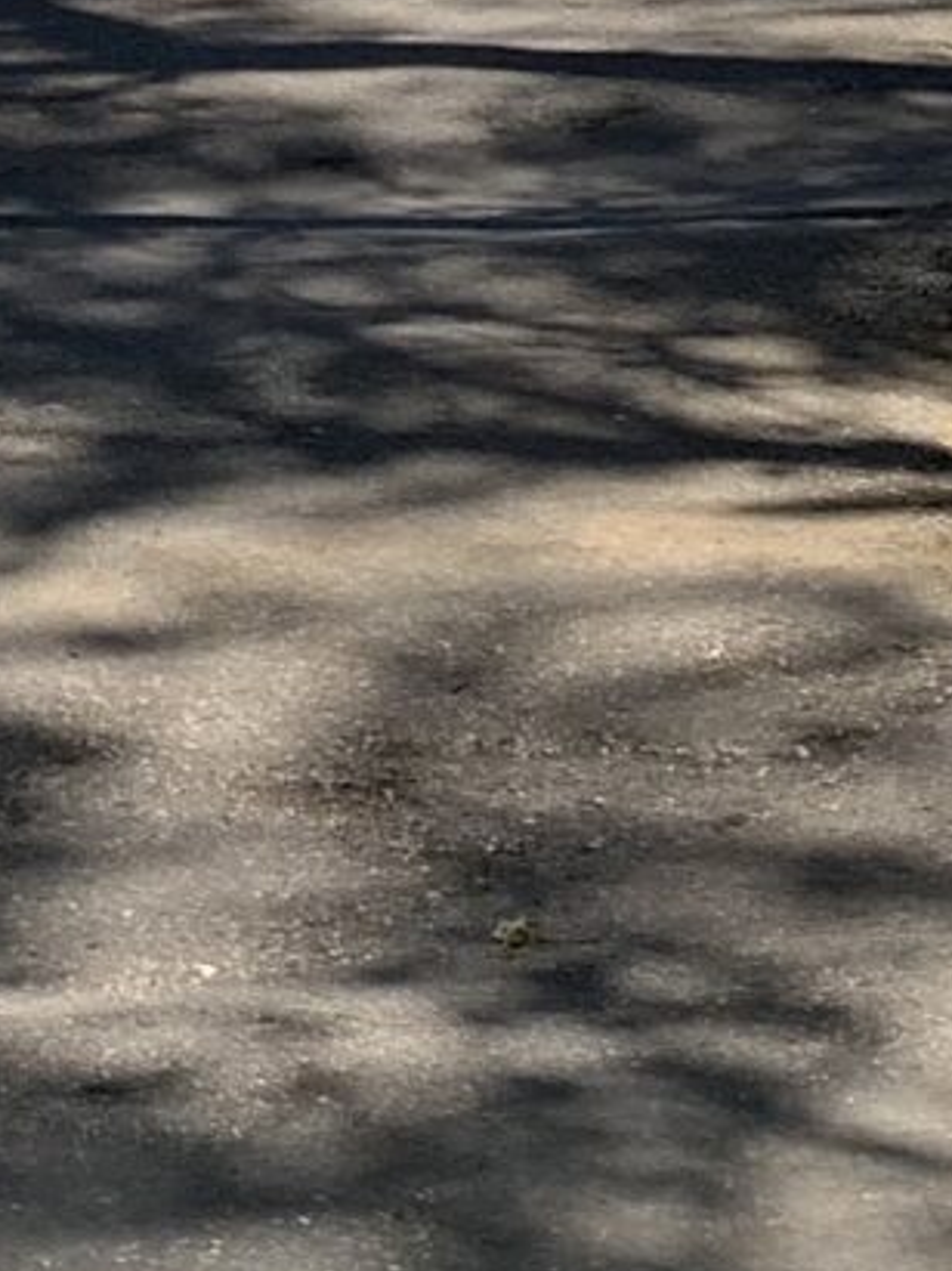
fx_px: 5943
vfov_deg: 11.6
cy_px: -742
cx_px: -878
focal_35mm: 162
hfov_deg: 8.7
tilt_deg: +0.0
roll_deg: -2.0
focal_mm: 4.25
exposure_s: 1/1513
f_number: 1.8
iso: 25
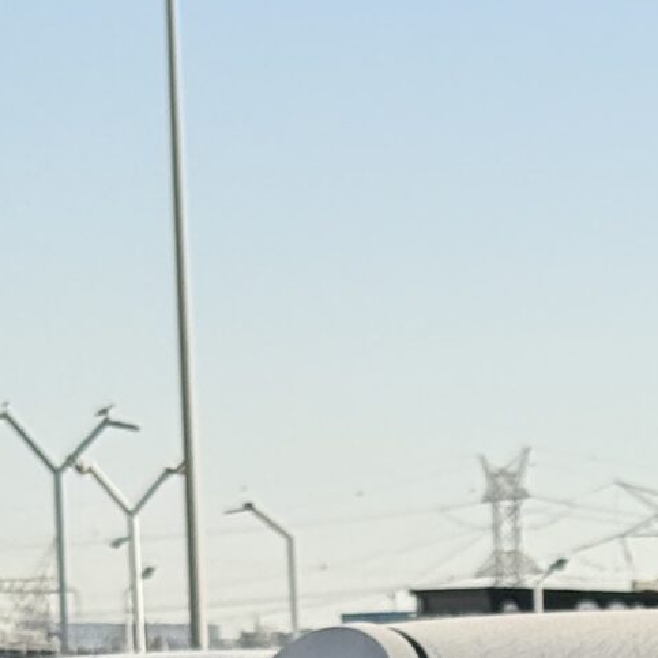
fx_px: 4839
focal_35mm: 225
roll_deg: -0.6
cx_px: 1256
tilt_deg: -10.8
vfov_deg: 7.2
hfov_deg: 7.5
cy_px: 1712
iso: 80
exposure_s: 1/3891
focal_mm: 6.76
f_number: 1.78
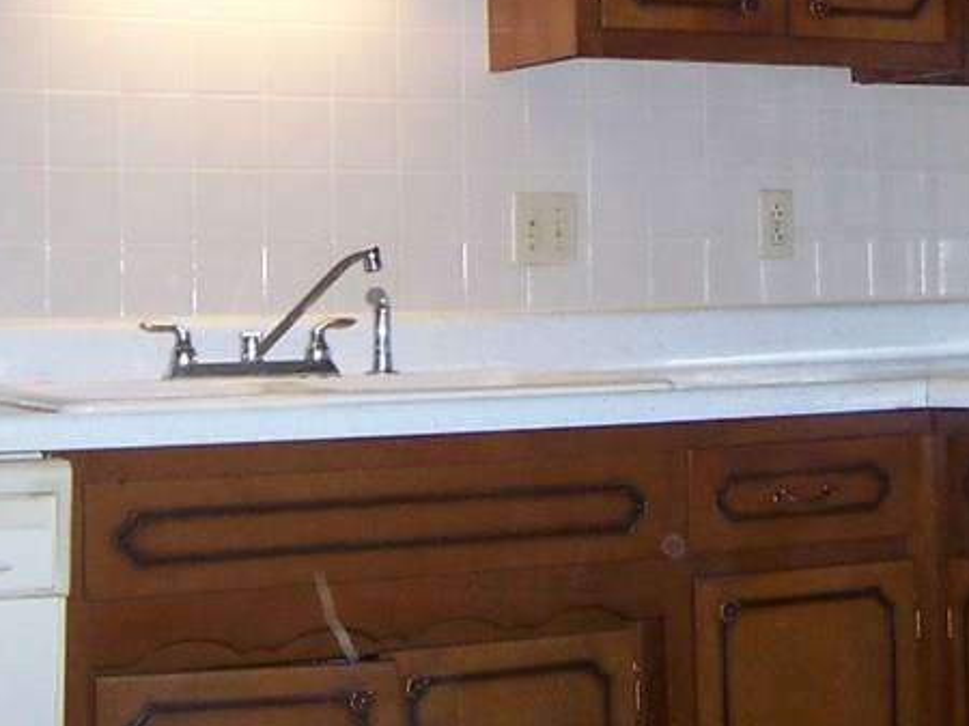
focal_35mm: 82
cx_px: 637
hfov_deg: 23.8
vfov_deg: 17.7
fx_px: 2294
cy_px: 88
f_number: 2.8
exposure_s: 1/60
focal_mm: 5.6
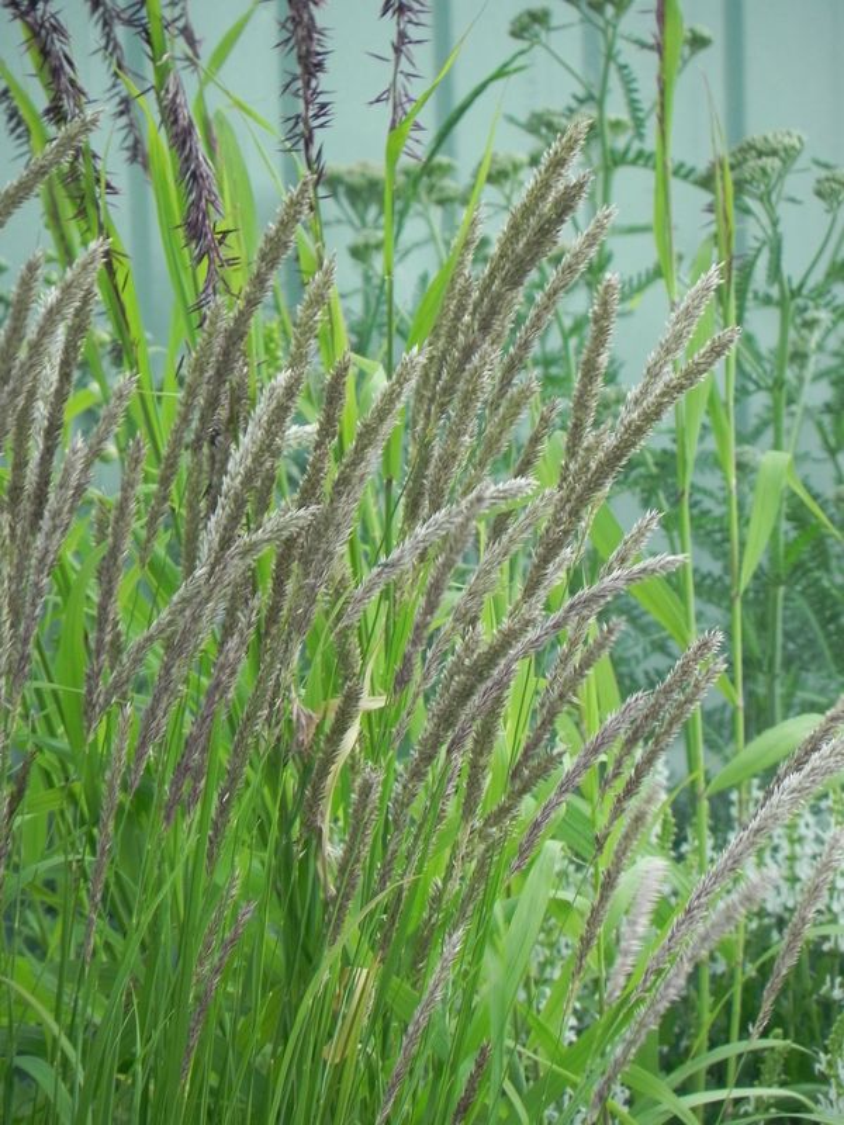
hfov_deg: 2.7
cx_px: 422
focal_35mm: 550
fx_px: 17880
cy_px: 562
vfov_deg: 3.6
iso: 160
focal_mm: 97.8
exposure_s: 1/60
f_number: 5
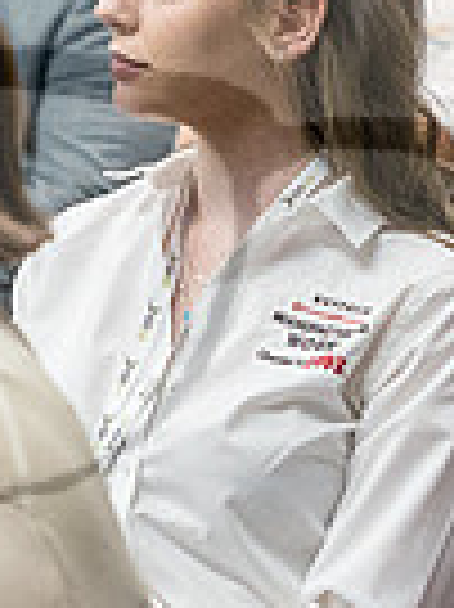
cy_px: 196
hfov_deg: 3.4
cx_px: -139
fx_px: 7619
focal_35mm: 435
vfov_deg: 4.6
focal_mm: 70
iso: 3200
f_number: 3.5
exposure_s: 1/125
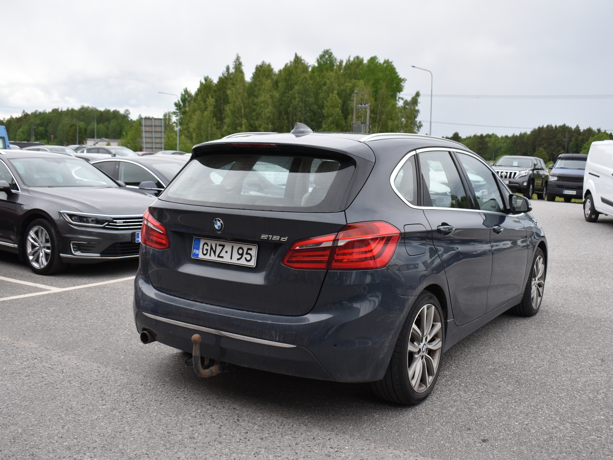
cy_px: 230
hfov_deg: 51.3
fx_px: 638
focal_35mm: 36
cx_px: 322
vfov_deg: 39.7
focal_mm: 22
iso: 200
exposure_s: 1/180
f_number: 5.6
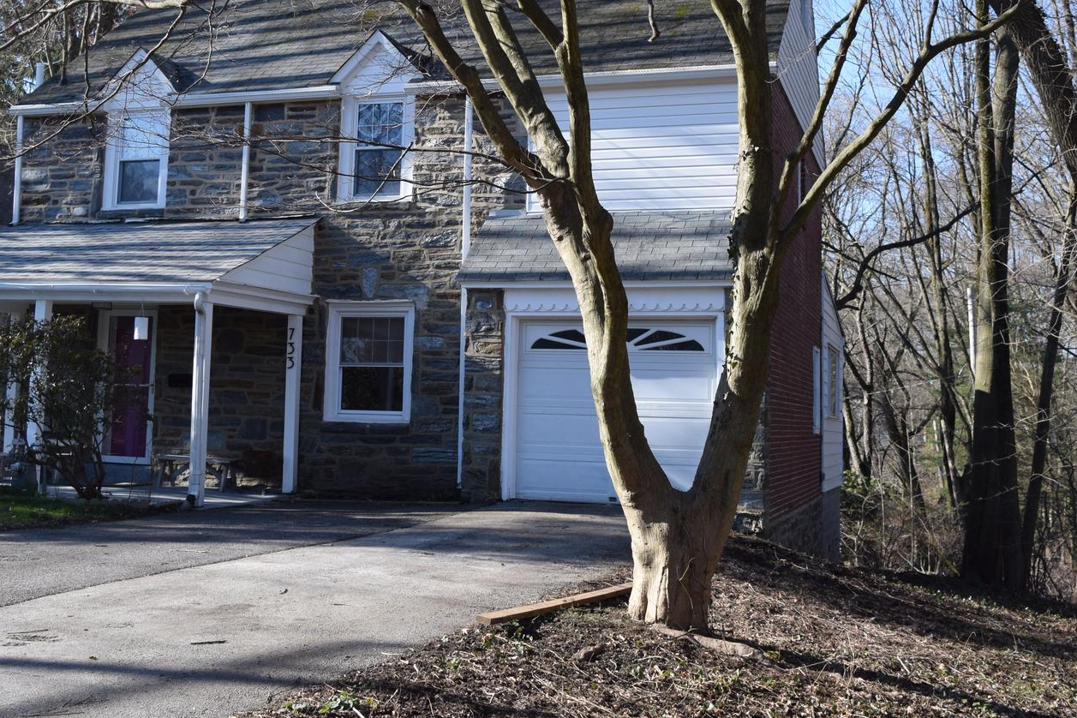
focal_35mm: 44
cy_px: 263
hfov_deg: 44.5
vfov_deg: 30.4
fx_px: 1316
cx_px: 516
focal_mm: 18
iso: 400
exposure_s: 1/1250
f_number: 5
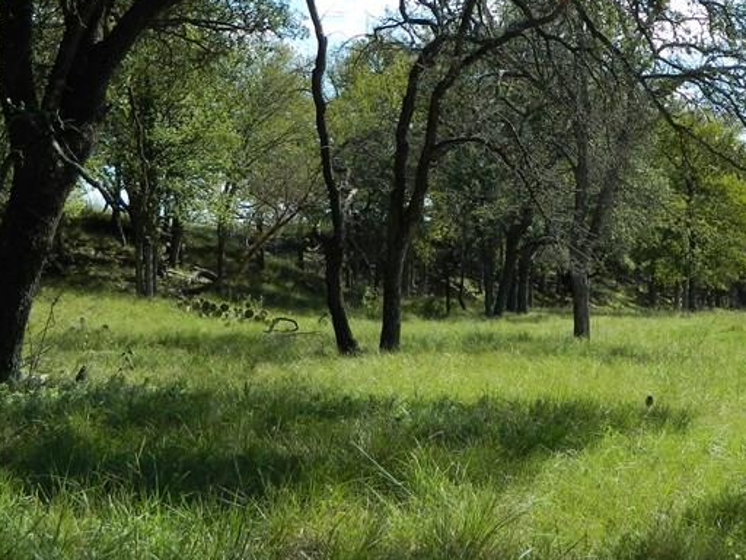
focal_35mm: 62
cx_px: 600
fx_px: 1336
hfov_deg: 30.4
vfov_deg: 23.4
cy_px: 144
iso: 80
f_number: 3.2
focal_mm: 5.6
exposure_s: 1/640
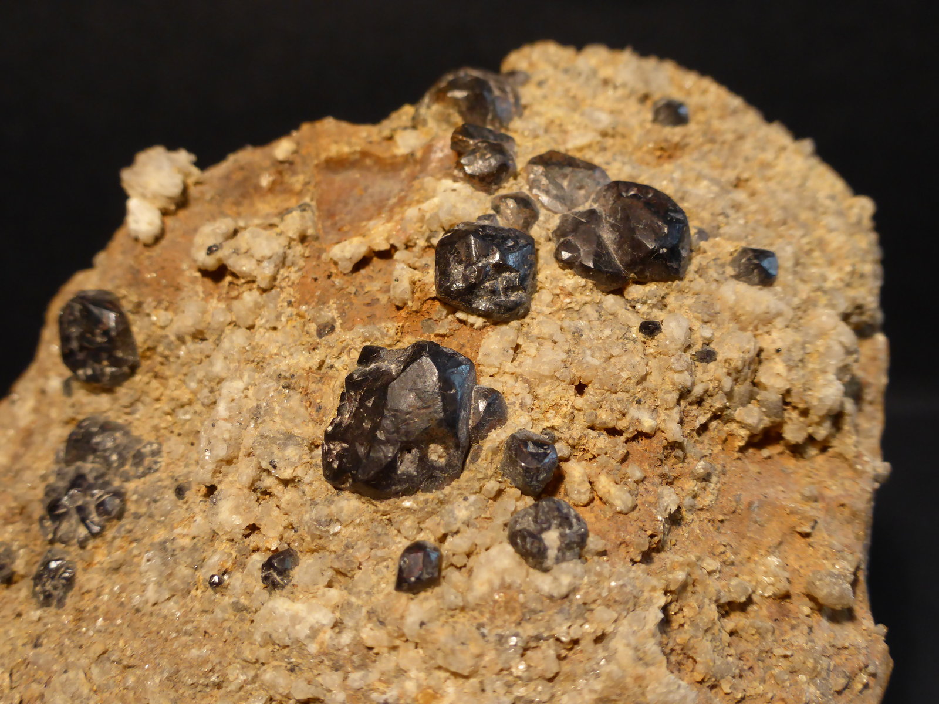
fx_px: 1248
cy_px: 352
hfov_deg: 41.2
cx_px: 470
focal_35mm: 46
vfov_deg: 31.5
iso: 250
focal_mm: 7.9
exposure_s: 1/60
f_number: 4.1
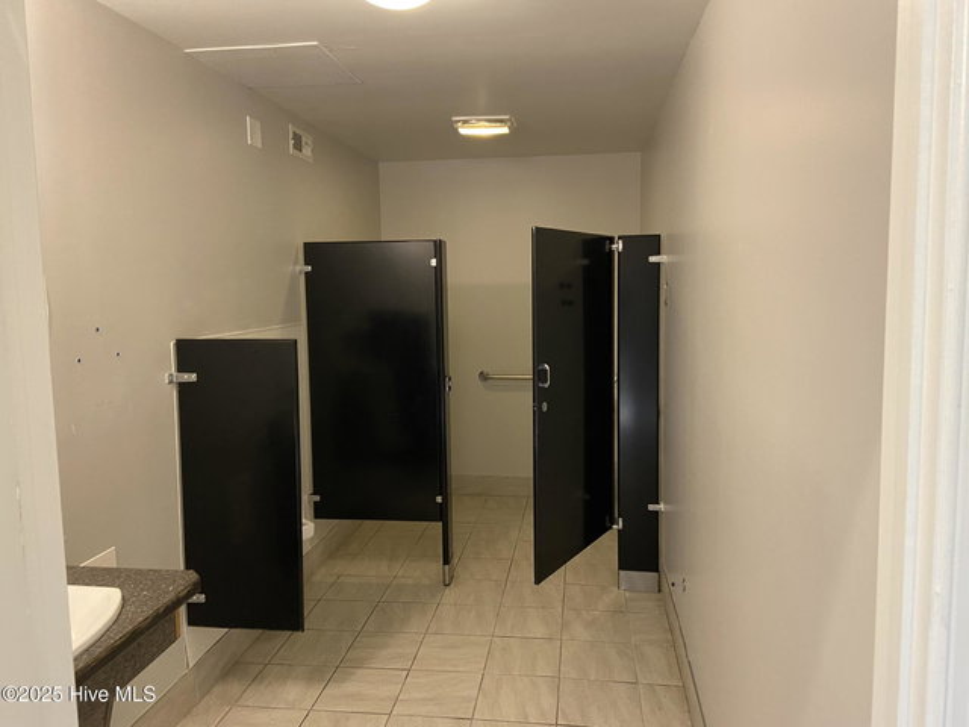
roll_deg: +0.9
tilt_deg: -6.6
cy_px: 364
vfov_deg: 53.1
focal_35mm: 26
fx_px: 728
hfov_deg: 67.3
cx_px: 484
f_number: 1.8
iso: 250
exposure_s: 1/60
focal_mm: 4.25
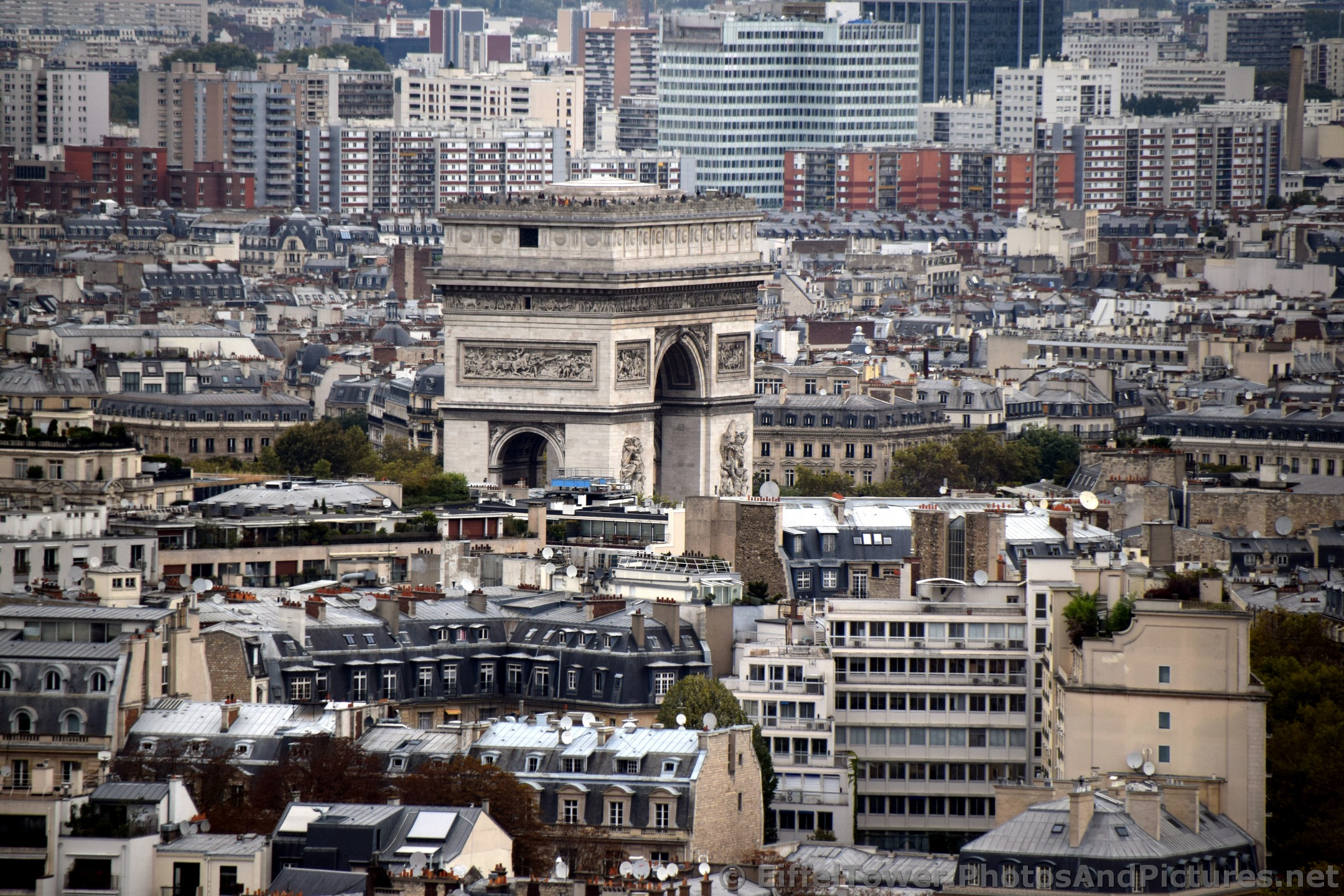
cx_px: 672
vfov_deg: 3.7
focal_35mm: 375
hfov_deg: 5.5
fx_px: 13999
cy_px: 448
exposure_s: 1/500
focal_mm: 250
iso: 250
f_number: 6.3
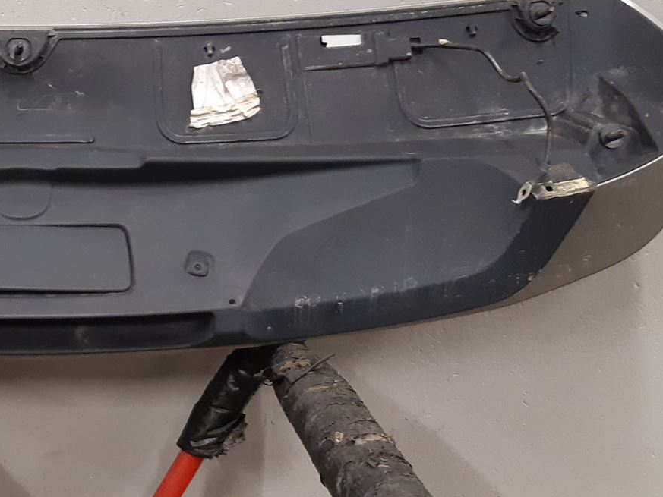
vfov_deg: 23.8
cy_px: 140
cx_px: -2
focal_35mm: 61
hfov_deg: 29.5
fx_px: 1168
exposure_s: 1/40
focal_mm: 3.93
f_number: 1.7
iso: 250
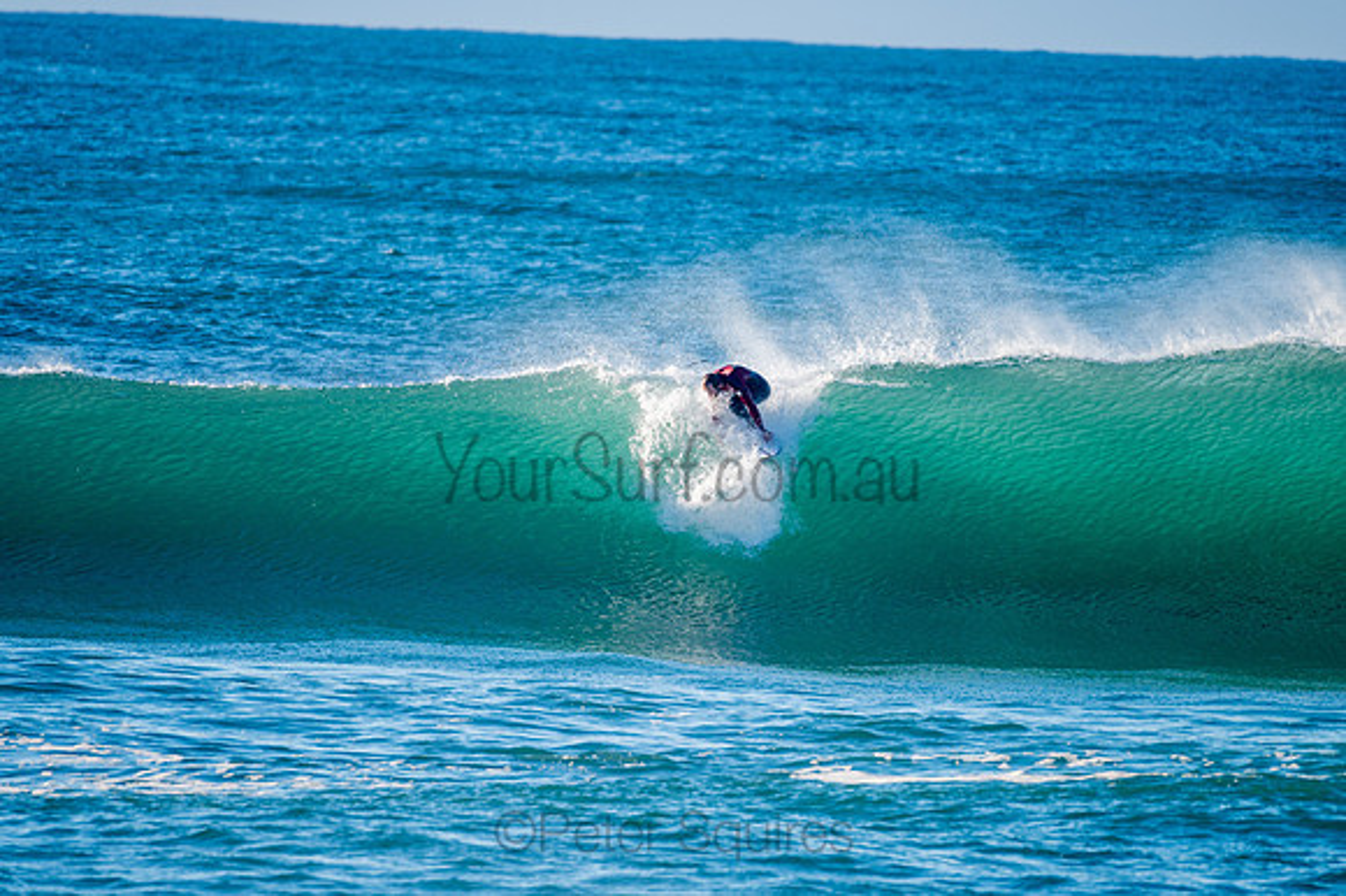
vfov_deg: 2.2
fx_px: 22896
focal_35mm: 613
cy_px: 448
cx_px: 673
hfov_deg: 3.4
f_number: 5.6
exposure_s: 1/320
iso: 80
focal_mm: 500
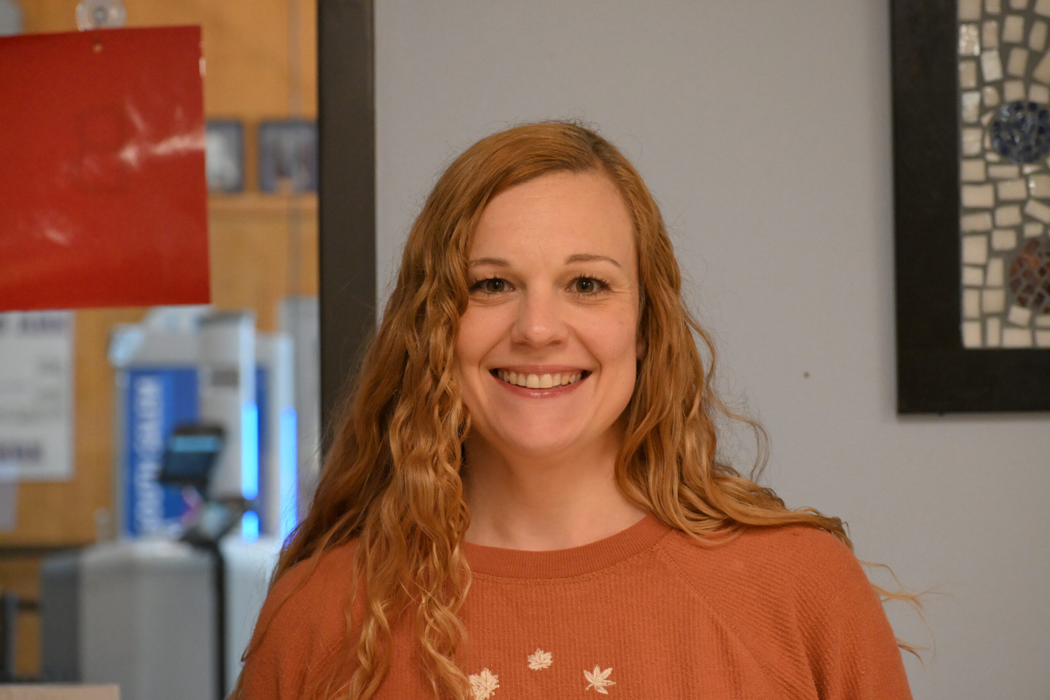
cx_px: 525
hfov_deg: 20.6
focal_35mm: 99
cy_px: 350
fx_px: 2887
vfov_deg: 13.8
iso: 3200
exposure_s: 1/100
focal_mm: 66
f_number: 4.8
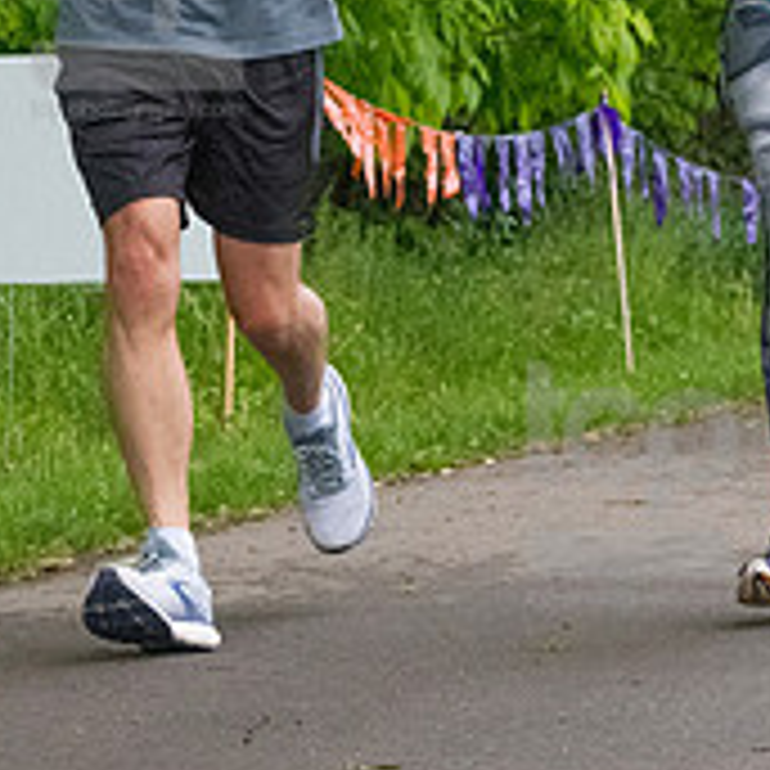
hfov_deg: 7.4
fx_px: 5914
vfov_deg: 7.4
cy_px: -5
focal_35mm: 235
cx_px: 137
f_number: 5.6
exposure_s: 1/1250
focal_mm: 70
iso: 6400
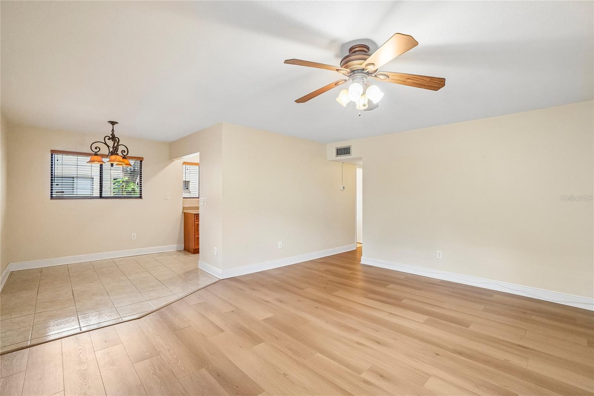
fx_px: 247
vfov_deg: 77.3
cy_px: 198
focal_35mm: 15
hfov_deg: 100.4
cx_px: 297
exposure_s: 1/30
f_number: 8
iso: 1250
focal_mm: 10
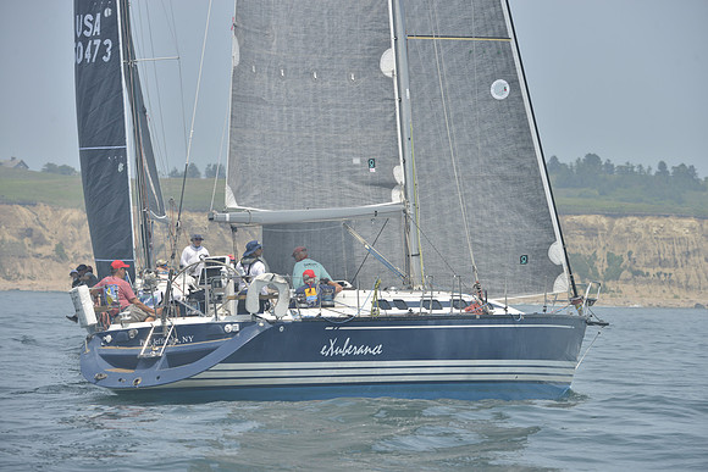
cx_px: 354
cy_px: 236
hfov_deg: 10.3
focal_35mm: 200
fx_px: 3934
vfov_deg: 6.9
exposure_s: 1/1000
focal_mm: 200
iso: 280
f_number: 7.1
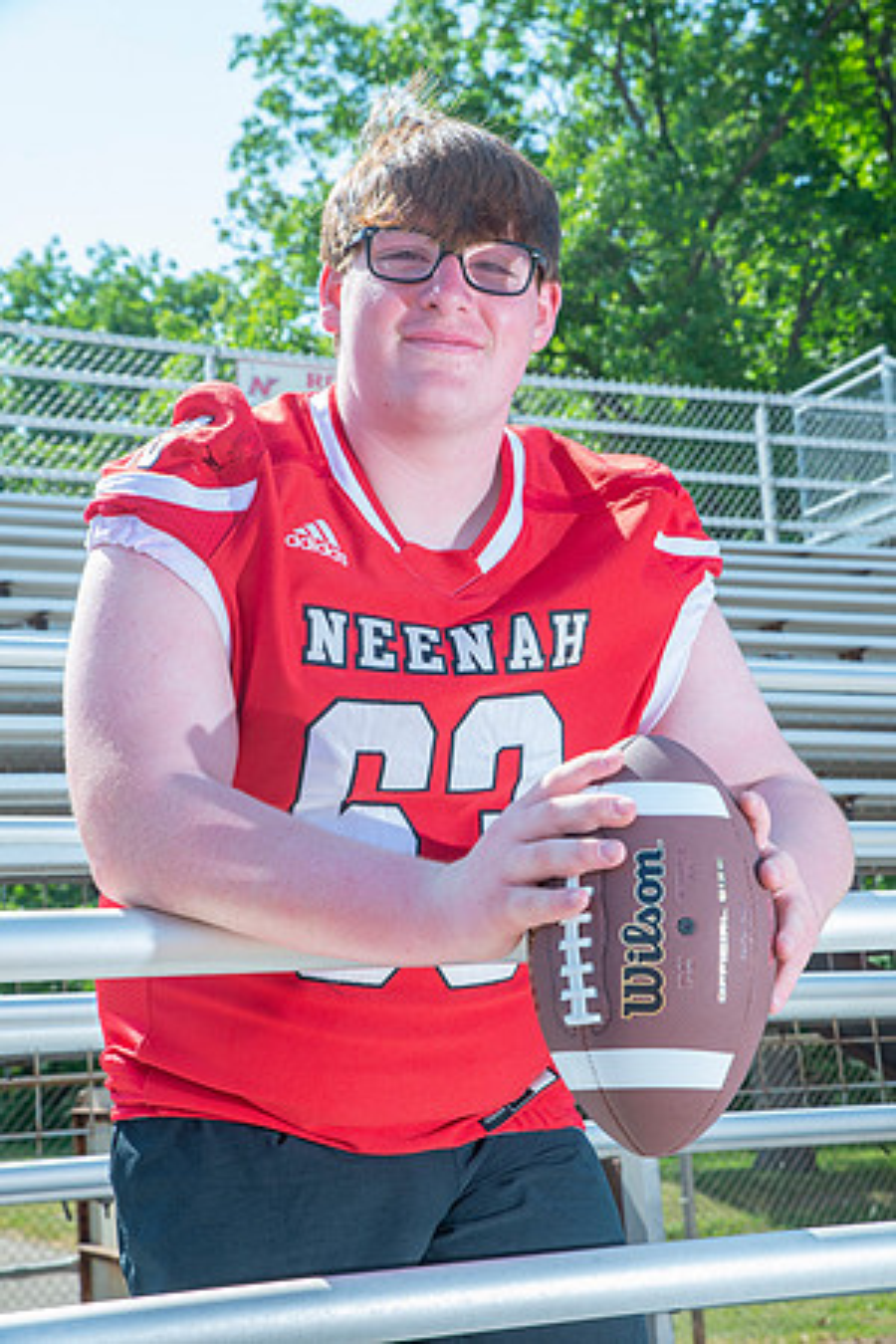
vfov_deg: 32.4
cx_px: 448
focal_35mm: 62
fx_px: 2314
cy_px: 672
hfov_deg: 21.9
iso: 320
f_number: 11
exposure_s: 1/200
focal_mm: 62
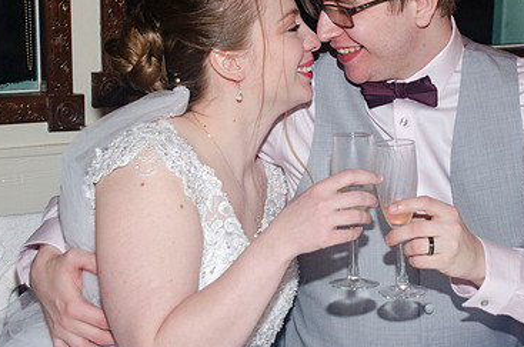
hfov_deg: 22.6
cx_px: 327
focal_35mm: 90
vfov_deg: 15.1
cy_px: 110
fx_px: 1307
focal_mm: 38
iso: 400
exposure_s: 1/60
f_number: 4.5
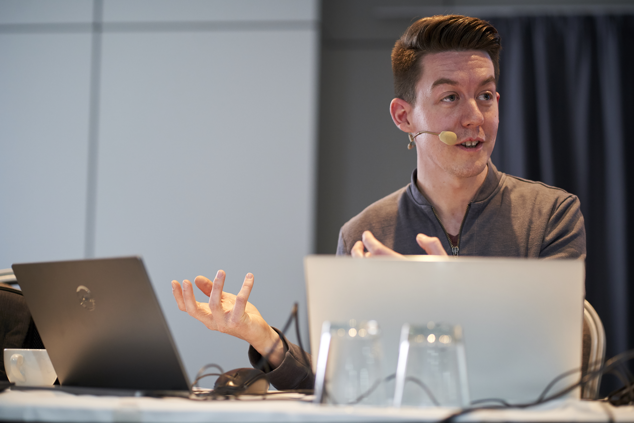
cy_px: 212
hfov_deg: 23.9
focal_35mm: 85
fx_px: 1497
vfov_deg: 16.1
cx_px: 317
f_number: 2.2
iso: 1000
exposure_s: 1/160
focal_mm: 85
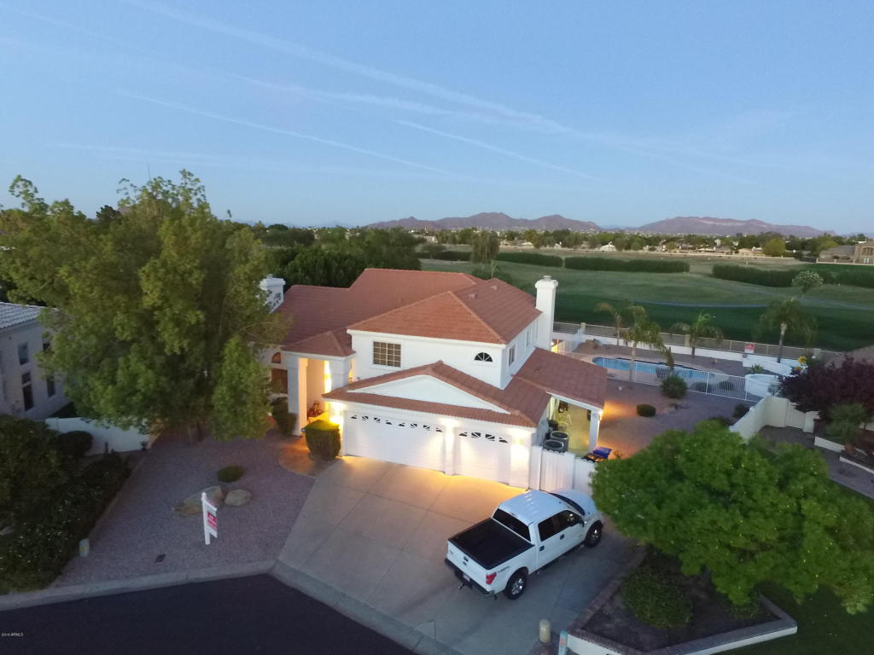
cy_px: 328
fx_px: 505
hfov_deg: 81.7
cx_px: 437
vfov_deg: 66.0
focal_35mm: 20
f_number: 2.8
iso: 1600
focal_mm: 3.61
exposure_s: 1/5
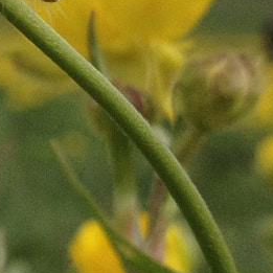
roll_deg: -3.7
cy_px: -15
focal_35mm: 190
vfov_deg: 9.1
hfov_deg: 8.5
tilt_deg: +3.1
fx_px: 1695
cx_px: -342
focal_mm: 4.28
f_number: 2.4
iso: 50
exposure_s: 1/1672
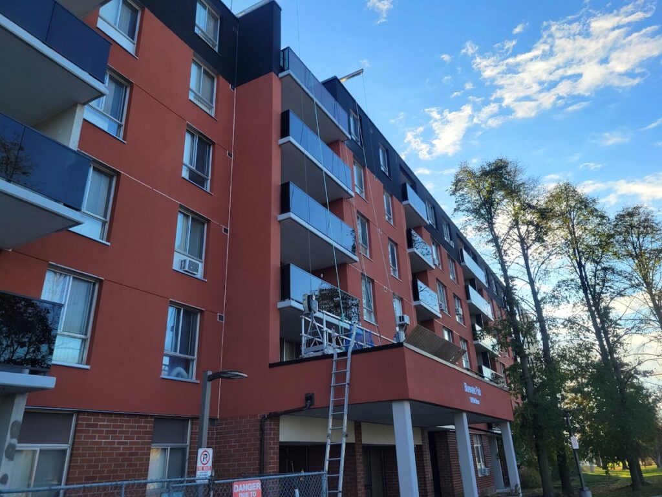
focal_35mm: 26
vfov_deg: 53.1
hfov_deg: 67.3
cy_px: 248
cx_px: 331
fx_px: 497
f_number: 1.8
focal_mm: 5.4
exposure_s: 1/697
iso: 40
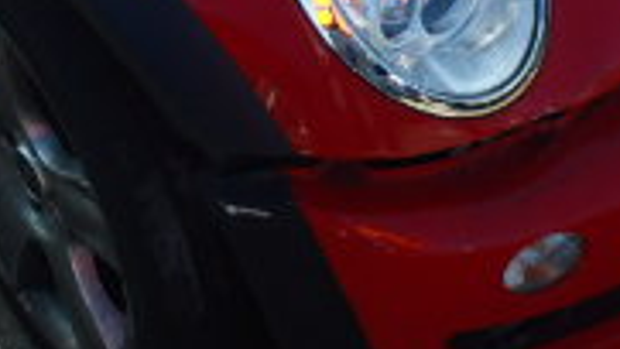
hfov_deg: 19.8
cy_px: -318
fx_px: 1776
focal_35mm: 108
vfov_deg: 10.4
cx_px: 236
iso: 125
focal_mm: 5
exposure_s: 1/400
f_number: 3.9
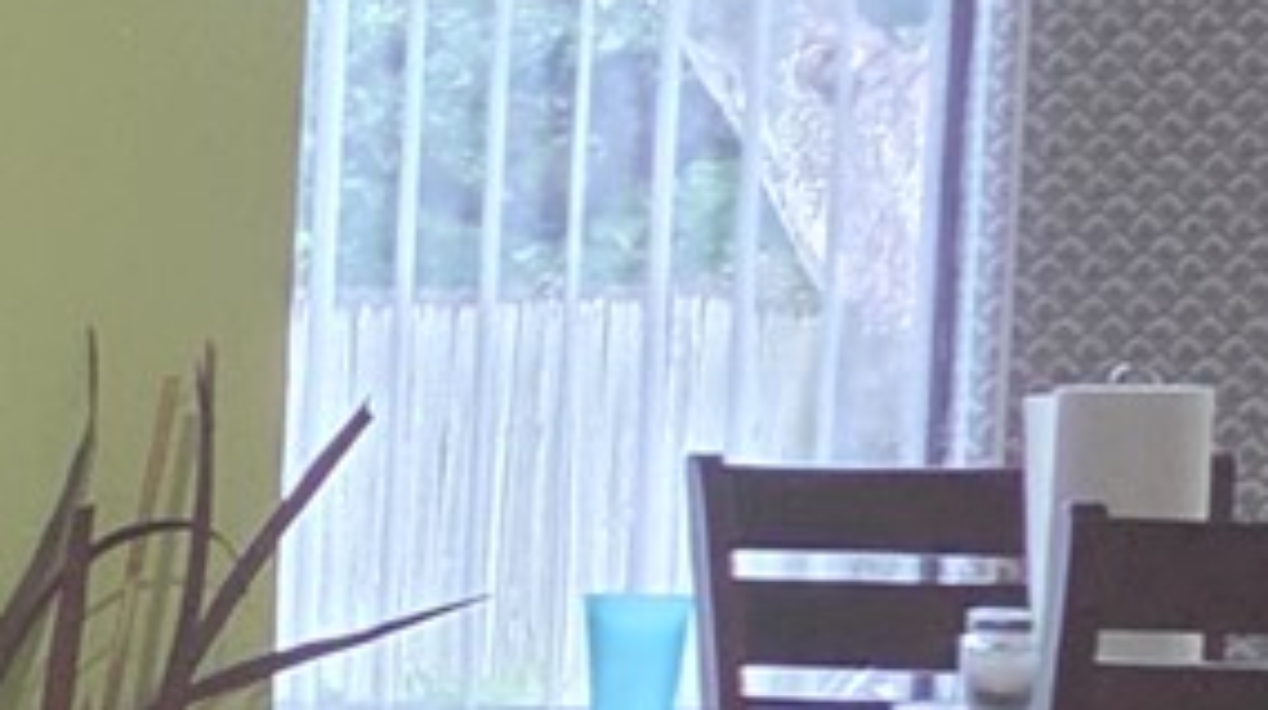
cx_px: -2790
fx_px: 6079
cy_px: 871
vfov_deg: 6.6
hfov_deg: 9.1
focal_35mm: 181
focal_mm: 5.4
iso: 800
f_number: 1.8
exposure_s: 1/120
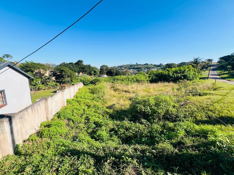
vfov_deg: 89.9
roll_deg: -1.4
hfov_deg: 106.2
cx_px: 117
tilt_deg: -9.7
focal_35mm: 13
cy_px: 88
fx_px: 88
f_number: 1.8
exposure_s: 1/927
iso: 32
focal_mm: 1.57
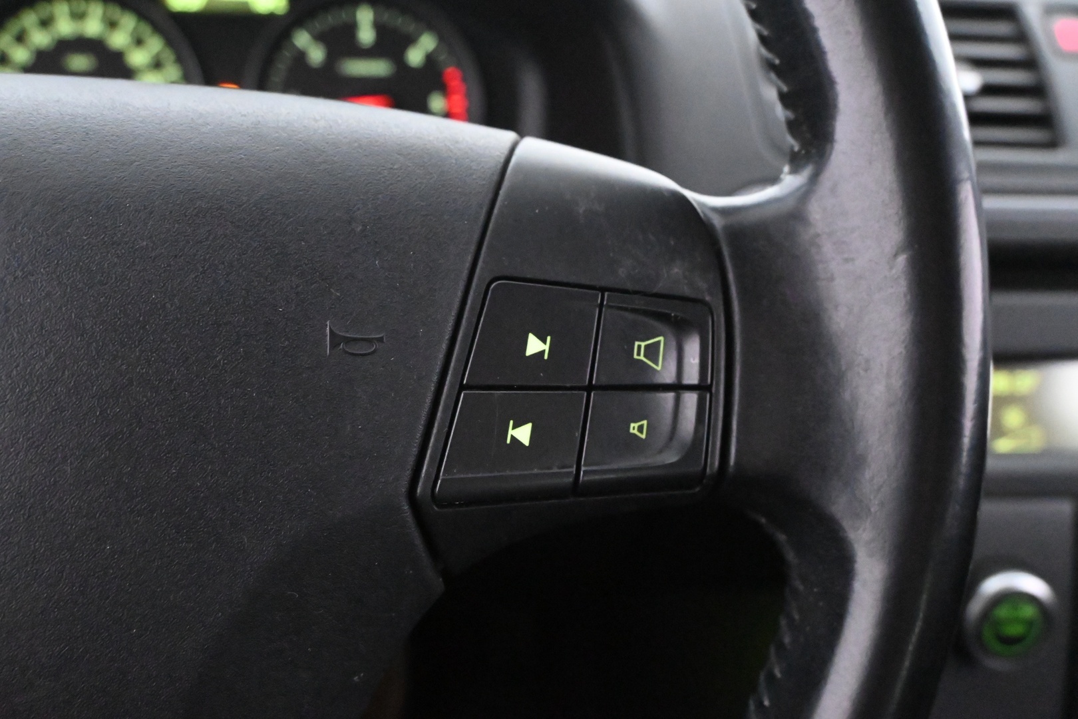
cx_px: 539
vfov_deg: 40.0
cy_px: 360
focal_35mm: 33
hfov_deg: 57.2
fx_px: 988
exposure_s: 1/40
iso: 14400
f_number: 5
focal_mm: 22
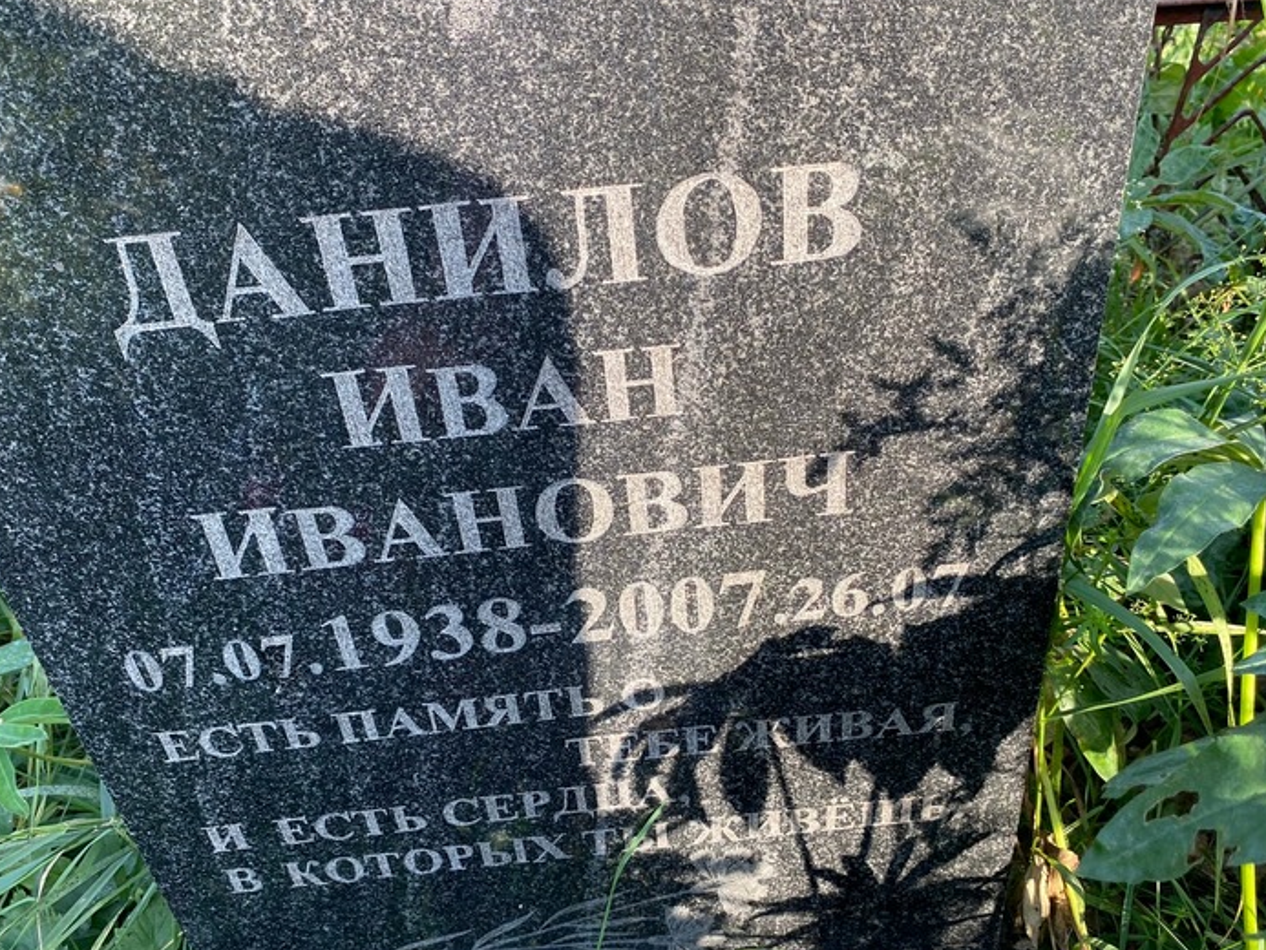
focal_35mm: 30
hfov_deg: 59.9
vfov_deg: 46.8
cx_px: 649
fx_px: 1097
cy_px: 495
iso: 32
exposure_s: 1/295
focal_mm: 4.25
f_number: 1.8
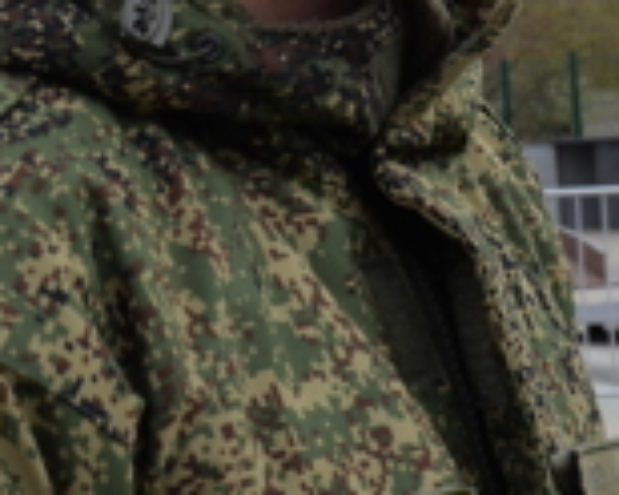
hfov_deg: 11.8
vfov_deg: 9.6
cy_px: 85
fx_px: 2929
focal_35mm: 160
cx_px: -171
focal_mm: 35
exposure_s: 1/500
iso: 640
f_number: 11
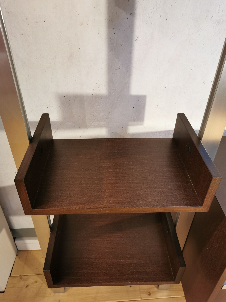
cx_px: 113
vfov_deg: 65.3
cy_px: 151
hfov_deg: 51.4
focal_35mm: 27
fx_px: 235
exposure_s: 1/33.3
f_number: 1.8
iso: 320
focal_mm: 5.58
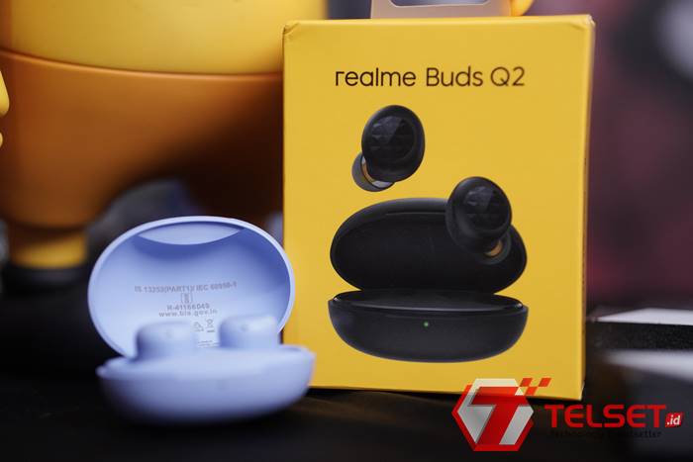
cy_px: 231
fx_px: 1617
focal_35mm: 84
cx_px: 346
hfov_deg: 24.2
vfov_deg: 16.3
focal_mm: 56
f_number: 1.4
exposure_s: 1/640
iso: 800
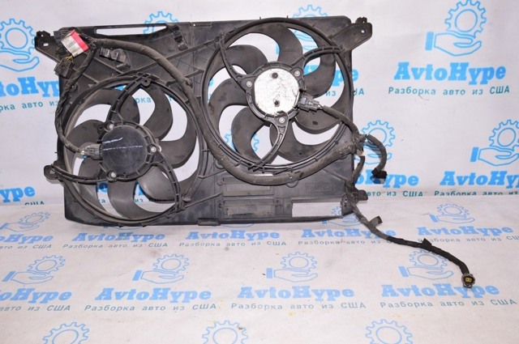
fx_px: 432
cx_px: 260
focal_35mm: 30
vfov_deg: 43.5
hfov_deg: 62.0
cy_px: 172
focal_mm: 20
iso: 1600
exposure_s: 1/160
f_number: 8
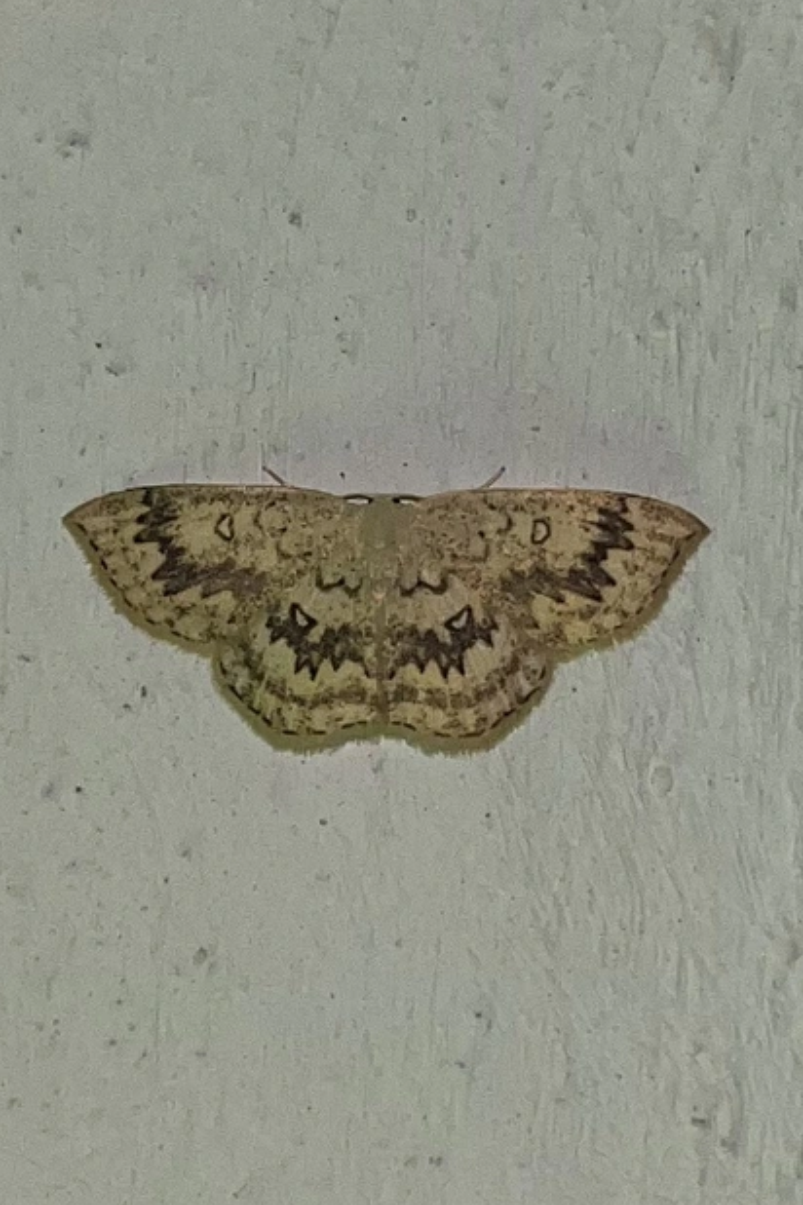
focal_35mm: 28
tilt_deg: +6.2
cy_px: 608
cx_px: 398
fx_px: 937
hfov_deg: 46.4
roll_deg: +2.8
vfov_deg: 65.5
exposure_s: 1/82
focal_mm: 5.1
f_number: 1.6
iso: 32
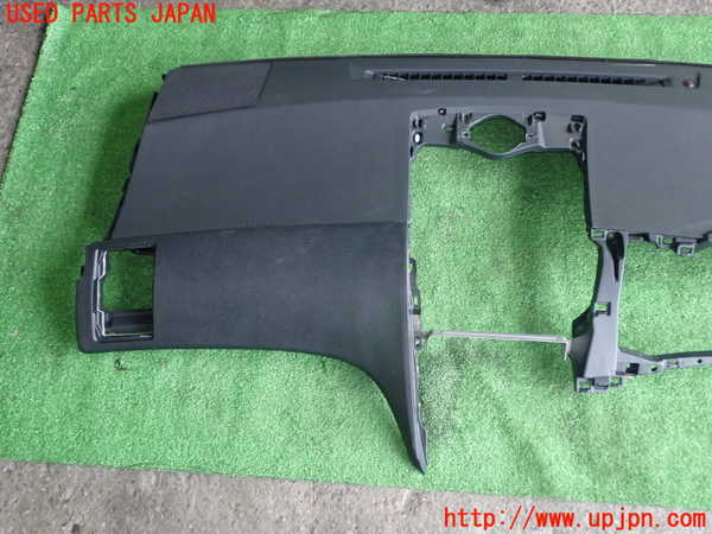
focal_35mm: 36
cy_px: 267
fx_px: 740
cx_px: 356
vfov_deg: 39.7
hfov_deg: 51.4
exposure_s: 1/40
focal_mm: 6.37
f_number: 2.5
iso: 400
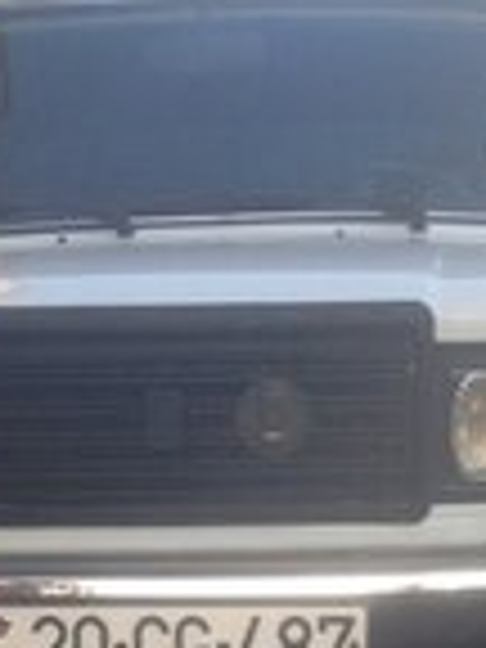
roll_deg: +3.5
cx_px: 198
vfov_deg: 16.0
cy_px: 936
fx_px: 2134
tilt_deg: -11.4
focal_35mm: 114
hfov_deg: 13.0
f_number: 2.4
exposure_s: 1/236
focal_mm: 4.12
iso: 50
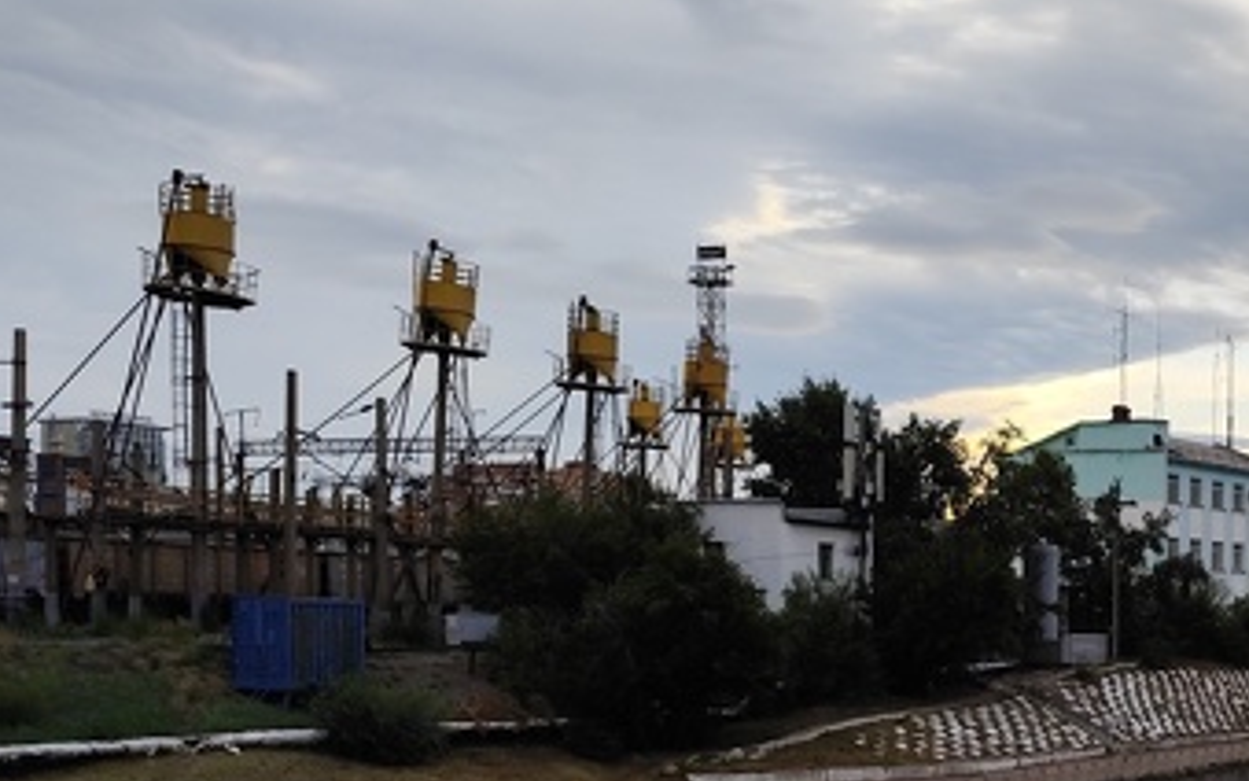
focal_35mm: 57
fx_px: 1941
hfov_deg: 31.0
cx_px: 1441
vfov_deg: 22.2
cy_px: 722
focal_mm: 6.19
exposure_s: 1/214
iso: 50
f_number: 1.65
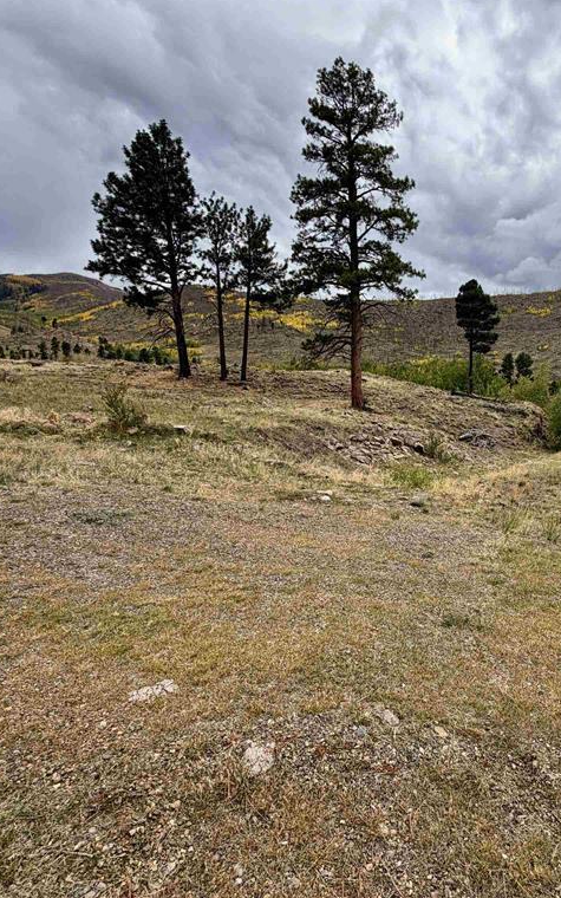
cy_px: 445
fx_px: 489
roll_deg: +1.9
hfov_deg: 55.9
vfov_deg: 85.1
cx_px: 438
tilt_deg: -4.4
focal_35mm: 20
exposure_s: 1/502
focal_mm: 2.22
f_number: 2.2
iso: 40
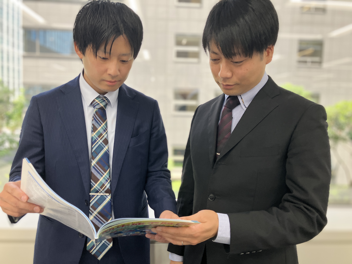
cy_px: 132
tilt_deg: -1.9
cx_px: 176
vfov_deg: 49.7
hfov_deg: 63.4
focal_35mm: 28
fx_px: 285
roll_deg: -1.9
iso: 80
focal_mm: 3.99
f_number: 1.8
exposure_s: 1/91
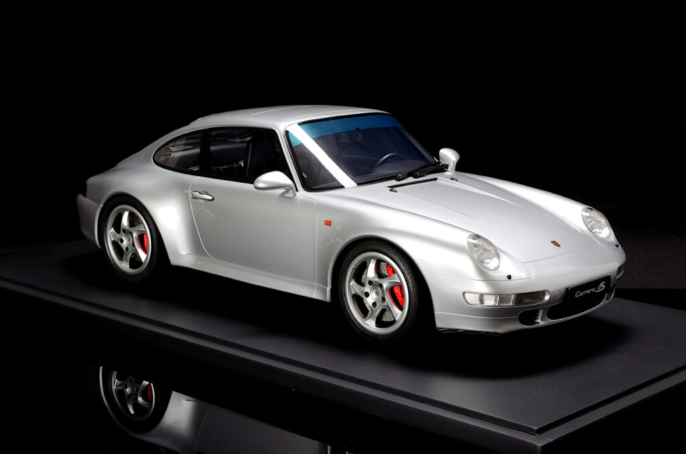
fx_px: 1283
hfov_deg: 29.9
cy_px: 227
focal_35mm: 68
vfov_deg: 20.1
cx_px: 343
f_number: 18
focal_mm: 45
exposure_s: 1/13
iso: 1000
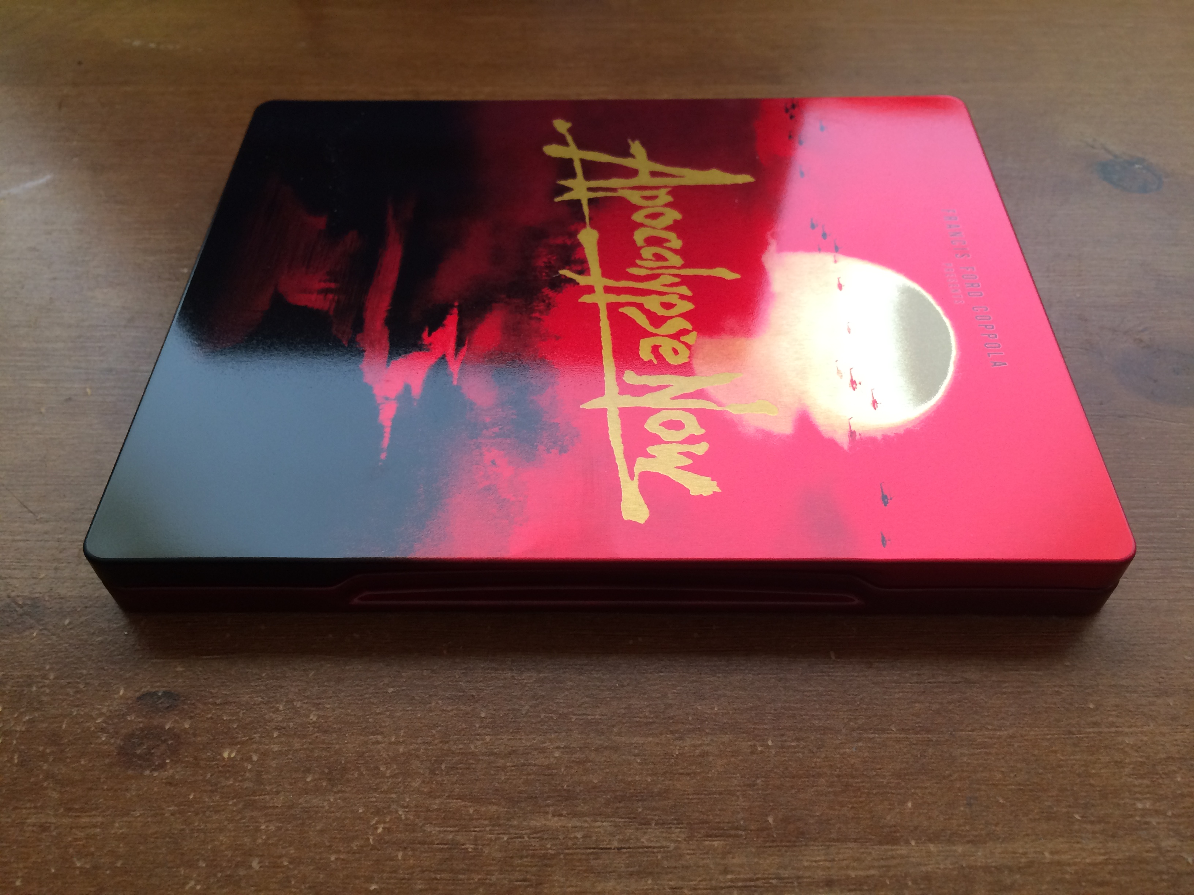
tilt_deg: -50.2
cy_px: 448
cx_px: 597
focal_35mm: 29
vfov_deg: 48.2
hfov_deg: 61.7
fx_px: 1000
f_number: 2.2
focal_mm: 4.15
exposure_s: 1/30
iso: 40
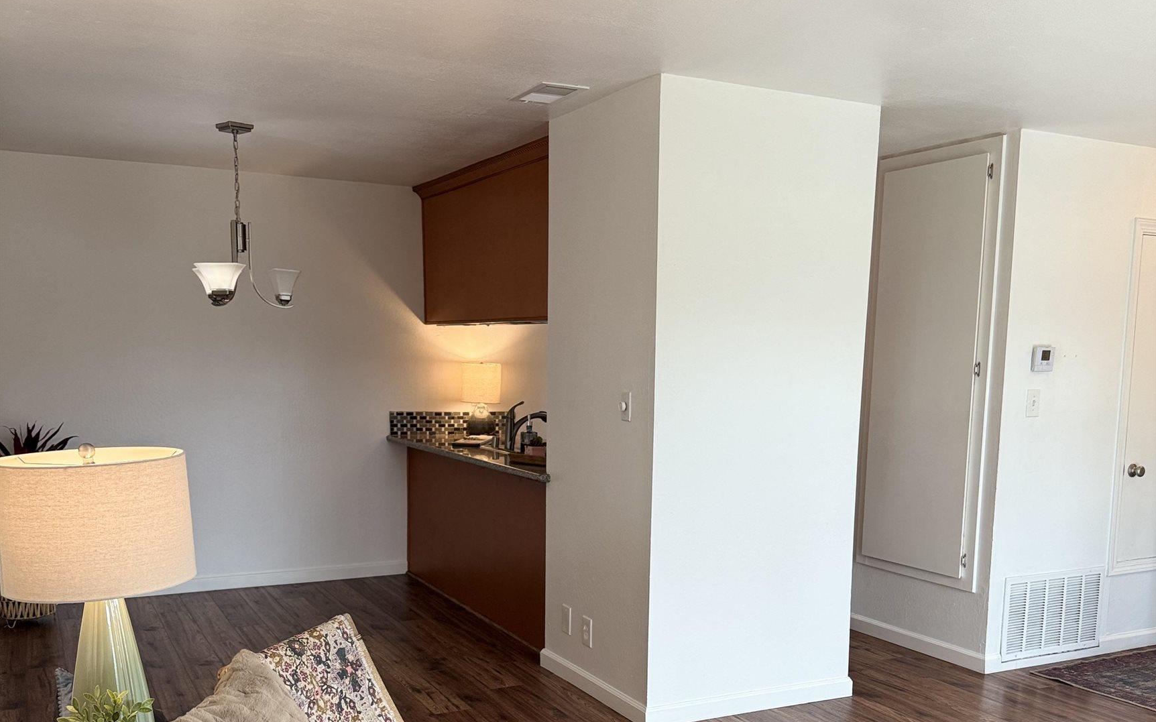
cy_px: 507
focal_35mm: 34
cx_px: 578
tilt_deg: -9.5
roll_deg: -0.4
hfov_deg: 56.7
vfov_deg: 36.7
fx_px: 1071
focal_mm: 6.76
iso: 160
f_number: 1.78
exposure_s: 1/120
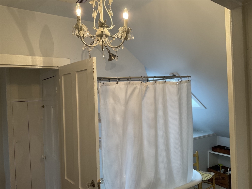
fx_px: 211
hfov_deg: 61.7
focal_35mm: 29
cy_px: 94
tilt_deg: +0.3
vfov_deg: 48.2
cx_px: 126
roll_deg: +2.0
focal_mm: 3
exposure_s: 1/60
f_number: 1.8
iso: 100
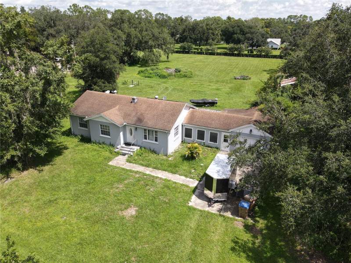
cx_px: 176
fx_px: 243
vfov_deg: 56.8
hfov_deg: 71.6
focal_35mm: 24
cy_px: 132
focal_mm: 4.5
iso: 100
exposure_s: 1/500
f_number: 2.8
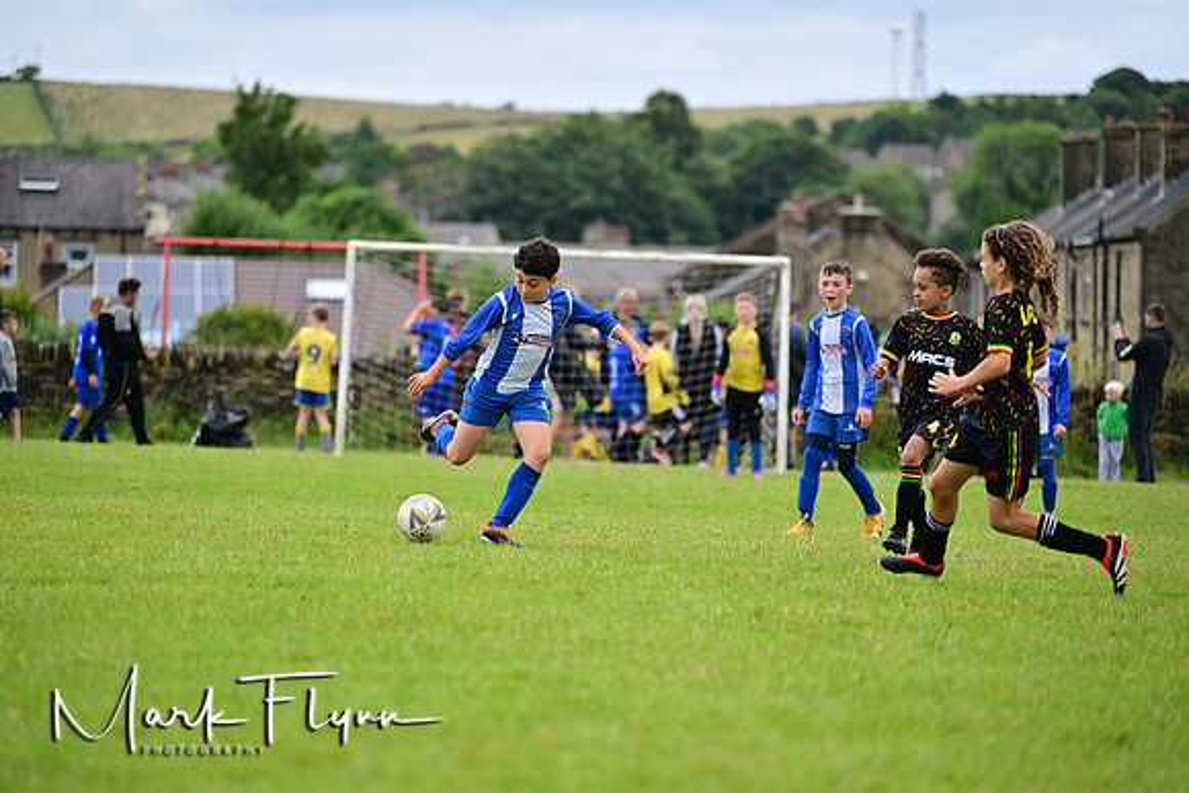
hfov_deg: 13.7
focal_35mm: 150
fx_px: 4955
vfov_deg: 9.2
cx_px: 594
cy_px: 396
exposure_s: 1/2000
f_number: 2.8
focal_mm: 150
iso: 400
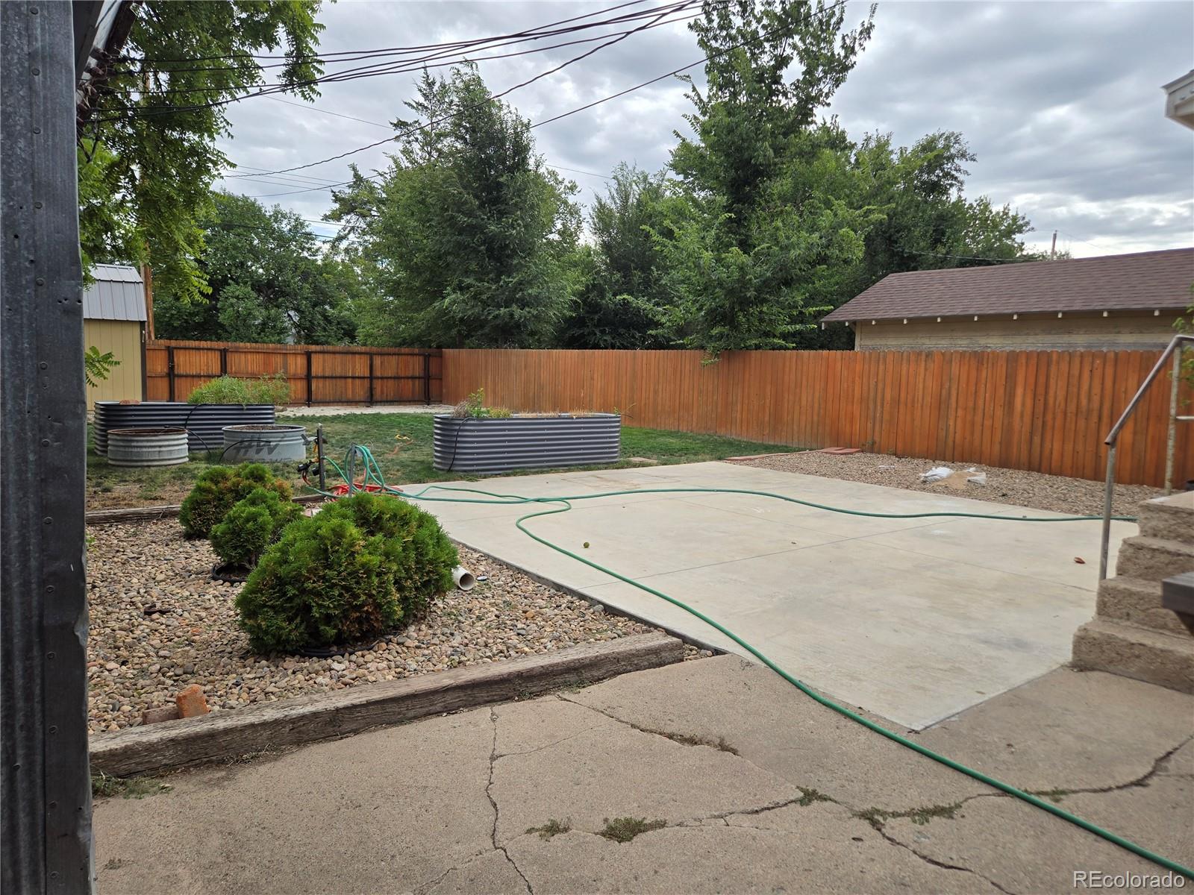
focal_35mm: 23
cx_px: 597
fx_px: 793
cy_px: 448
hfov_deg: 73.9
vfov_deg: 58.9
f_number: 1.8
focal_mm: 5.4
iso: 25
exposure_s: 1/1047
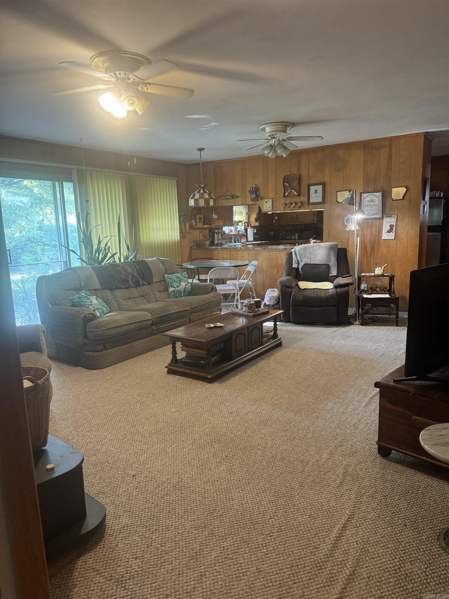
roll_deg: +1.6
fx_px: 415
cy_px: 300
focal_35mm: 24
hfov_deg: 56.8
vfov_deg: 71.6
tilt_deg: -10.5
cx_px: 224
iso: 400
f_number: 1.78
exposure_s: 1/60
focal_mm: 6.76
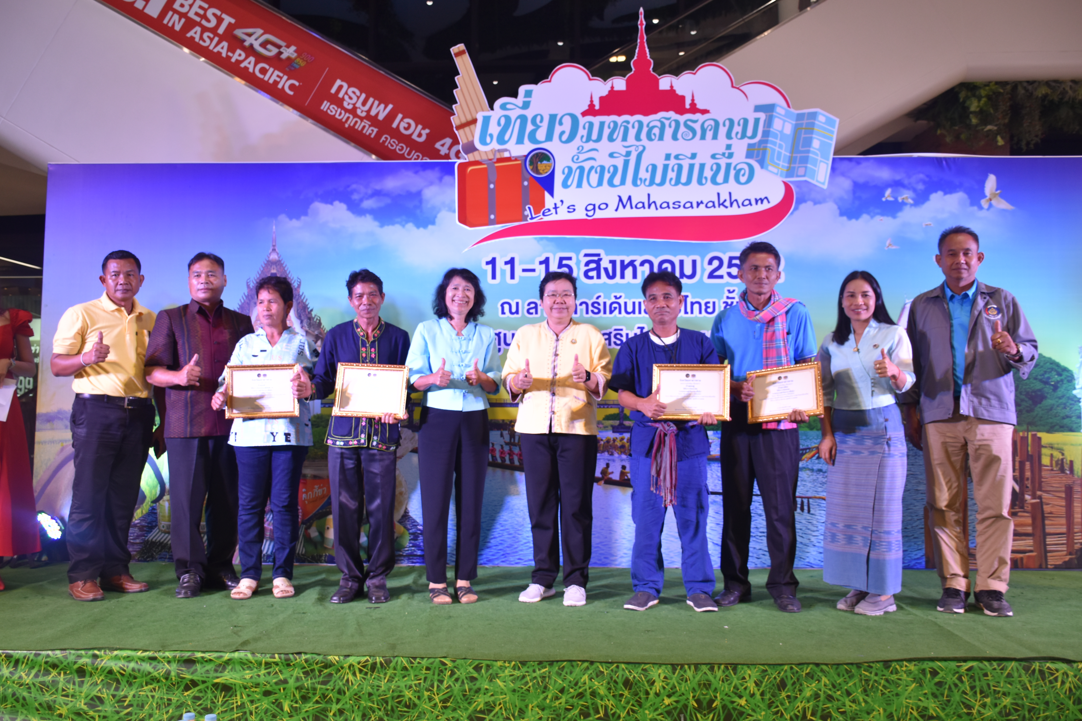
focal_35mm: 30
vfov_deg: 43.6
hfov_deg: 61.9
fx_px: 902
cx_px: 541
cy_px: 360
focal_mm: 20
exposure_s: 1/80
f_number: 4.5
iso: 400
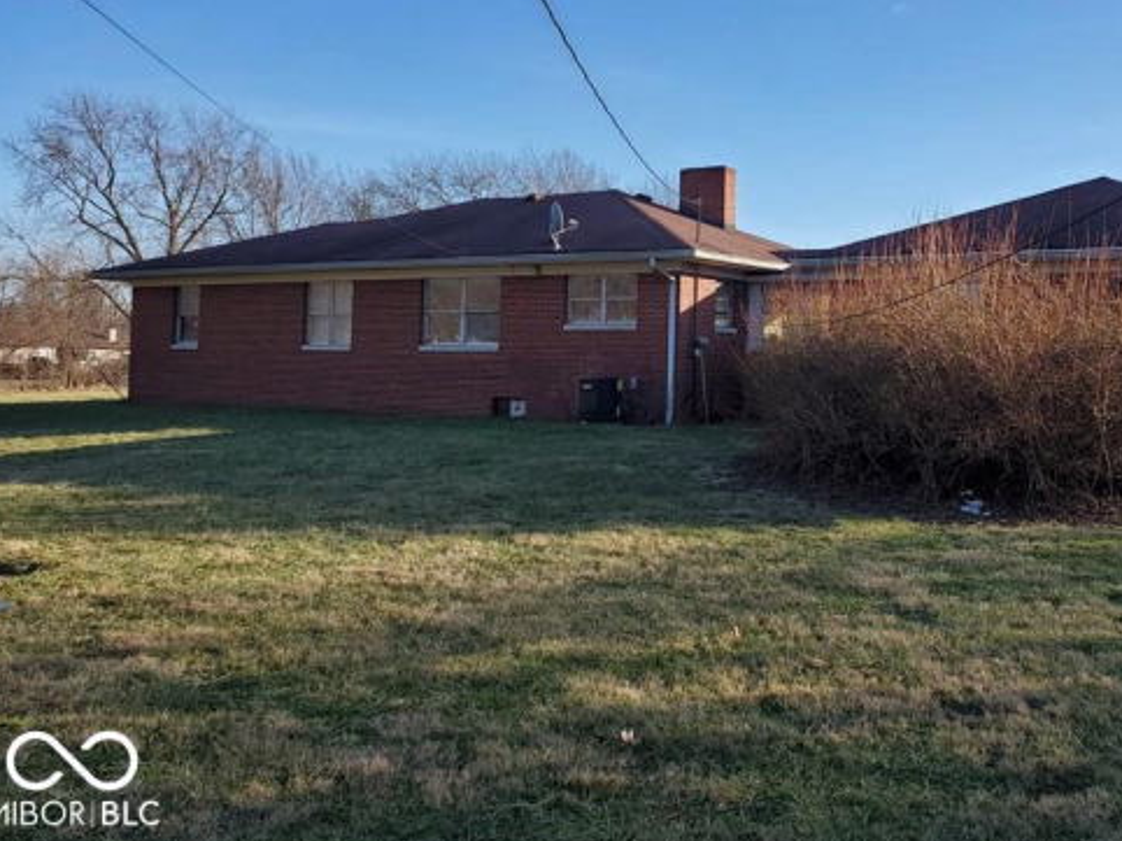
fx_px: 1166
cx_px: 713
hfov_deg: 50.8
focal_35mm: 36
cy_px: 284
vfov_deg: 39.2
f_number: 2.4
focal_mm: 4.3
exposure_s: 1/773
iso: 50
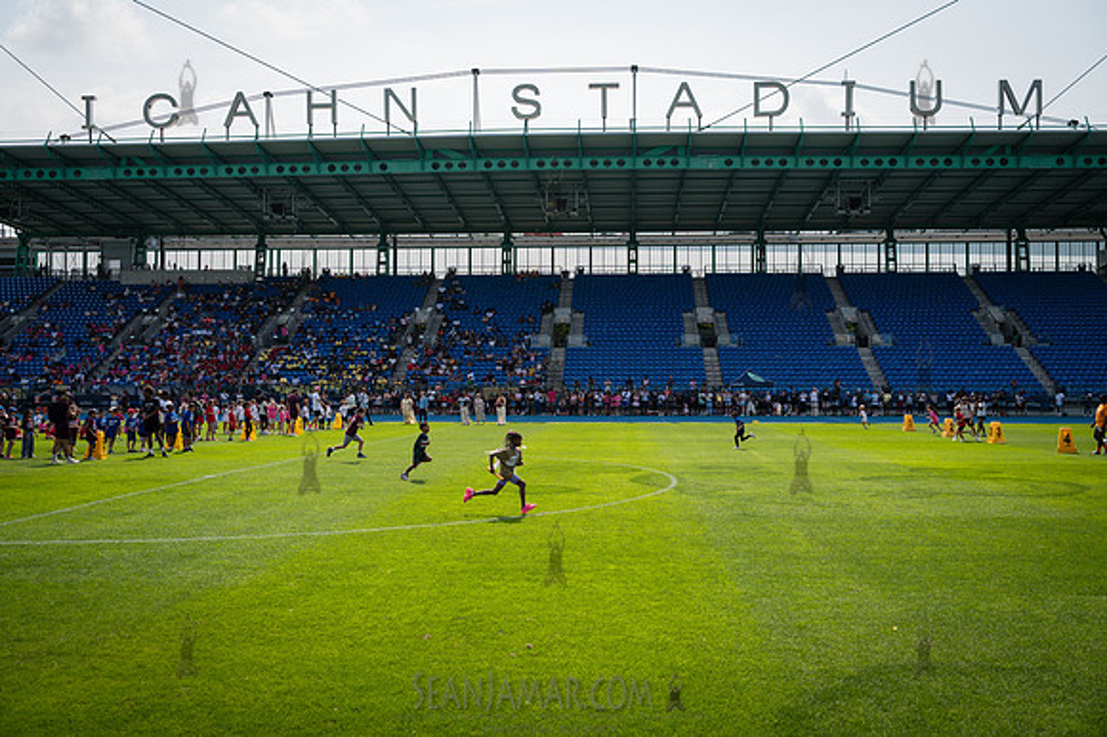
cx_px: 554
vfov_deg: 37.4
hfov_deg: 53.9
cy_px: 368
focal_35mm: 35
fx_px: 1088
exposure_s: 1/640
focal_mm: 35
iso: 100
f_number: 5
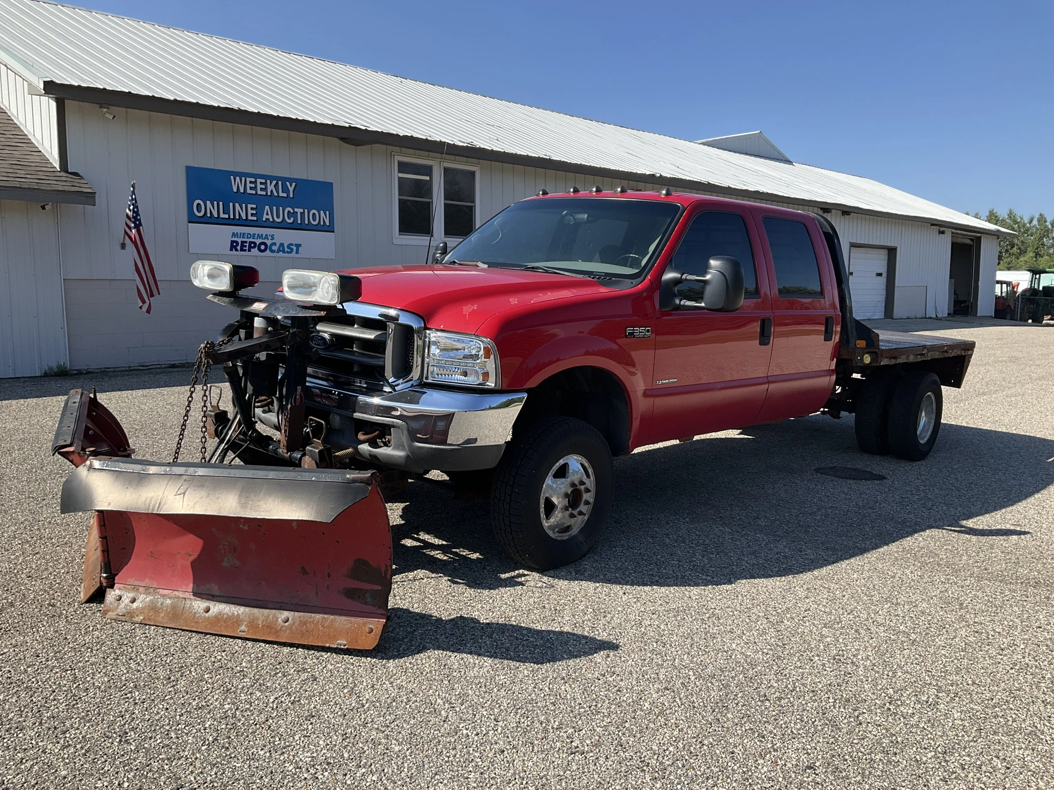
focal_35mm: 29
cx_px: 527
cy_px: 395
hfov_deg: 61.7
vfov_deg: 48.2
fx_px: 883
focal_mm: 3
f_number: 1.8
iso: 25
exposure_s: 1/1377
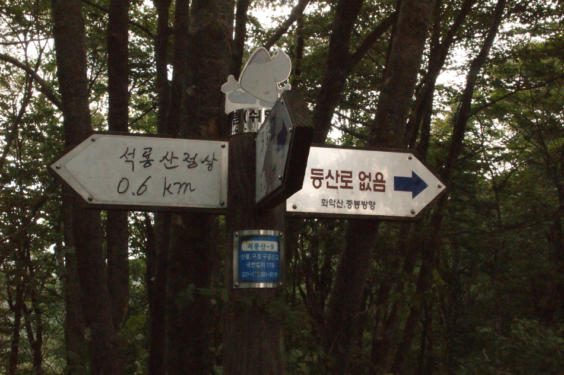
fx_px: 611
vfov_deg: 34.2
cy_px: 188
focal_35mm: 39
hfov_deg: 49.6
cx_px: 282
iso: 3200
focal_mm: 26
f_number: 22
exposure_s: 1/125
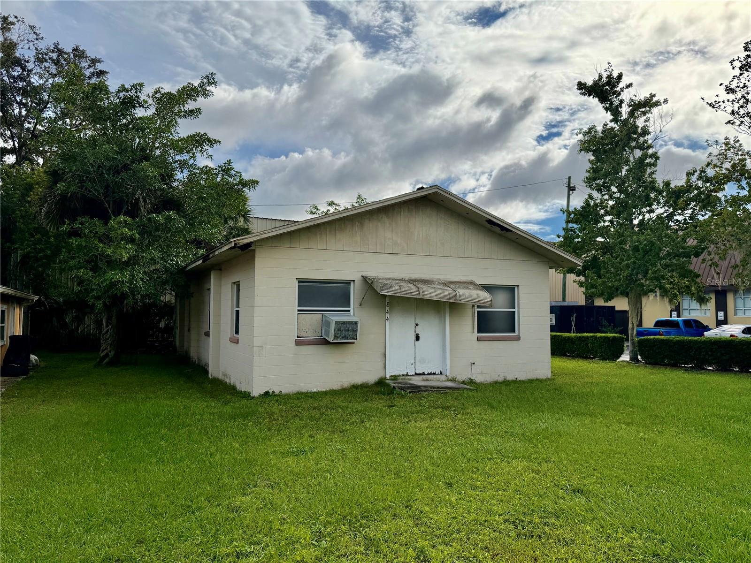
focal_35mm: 24
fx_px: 521
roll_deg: +0.2
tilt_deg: +2.7
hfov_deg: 71.6
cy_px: 282
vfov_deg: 56.8
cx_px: 376
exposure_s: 1/10309
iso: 100
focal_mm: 6.76
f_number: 1.78
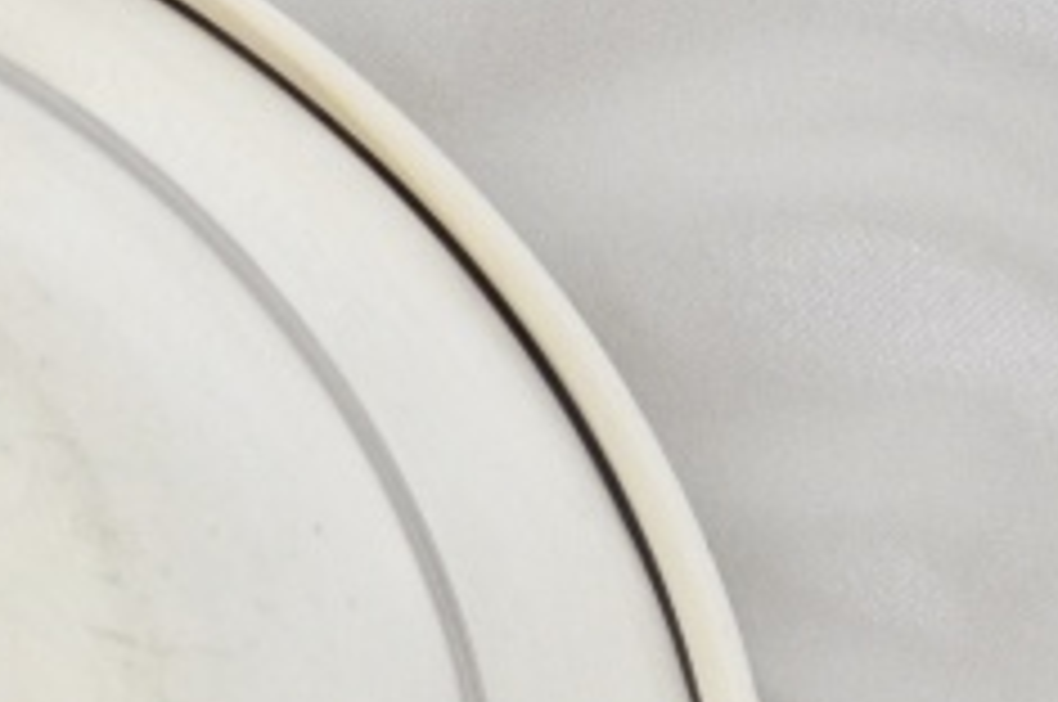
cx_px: -891
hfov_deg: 5.5
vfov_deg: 3.7
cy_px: 758
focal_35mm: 367
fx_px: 10771
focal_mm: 48
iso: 800
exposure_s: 1/50
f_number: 5.6
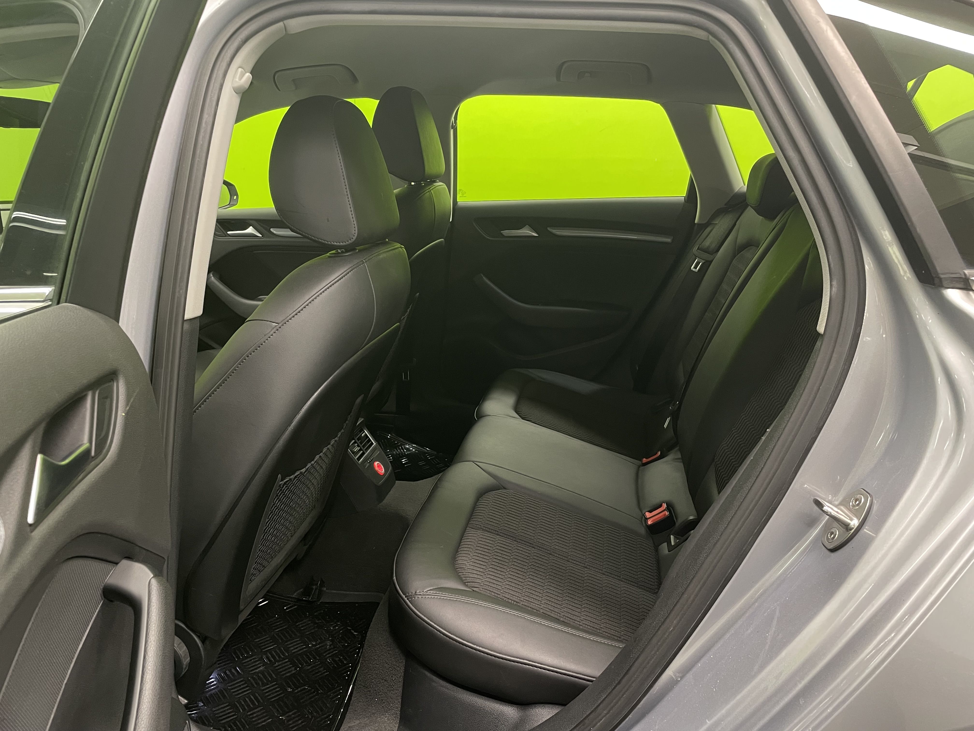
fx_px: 732
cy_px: 366
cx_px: 487
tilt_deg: -16.2
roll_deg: -0.1
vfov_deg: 53.1
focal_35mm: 26
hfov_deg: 67.3
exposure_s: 1/50
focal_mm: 4.2
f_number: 1.6
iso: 320
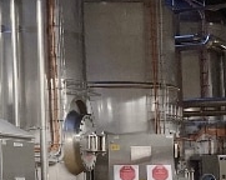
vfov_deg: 9.9
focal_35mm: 155
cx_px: -370
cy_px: 132
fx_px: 1035
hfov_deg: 10.3
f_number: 1.8
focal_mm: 3.99
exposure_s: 1/50
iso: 80
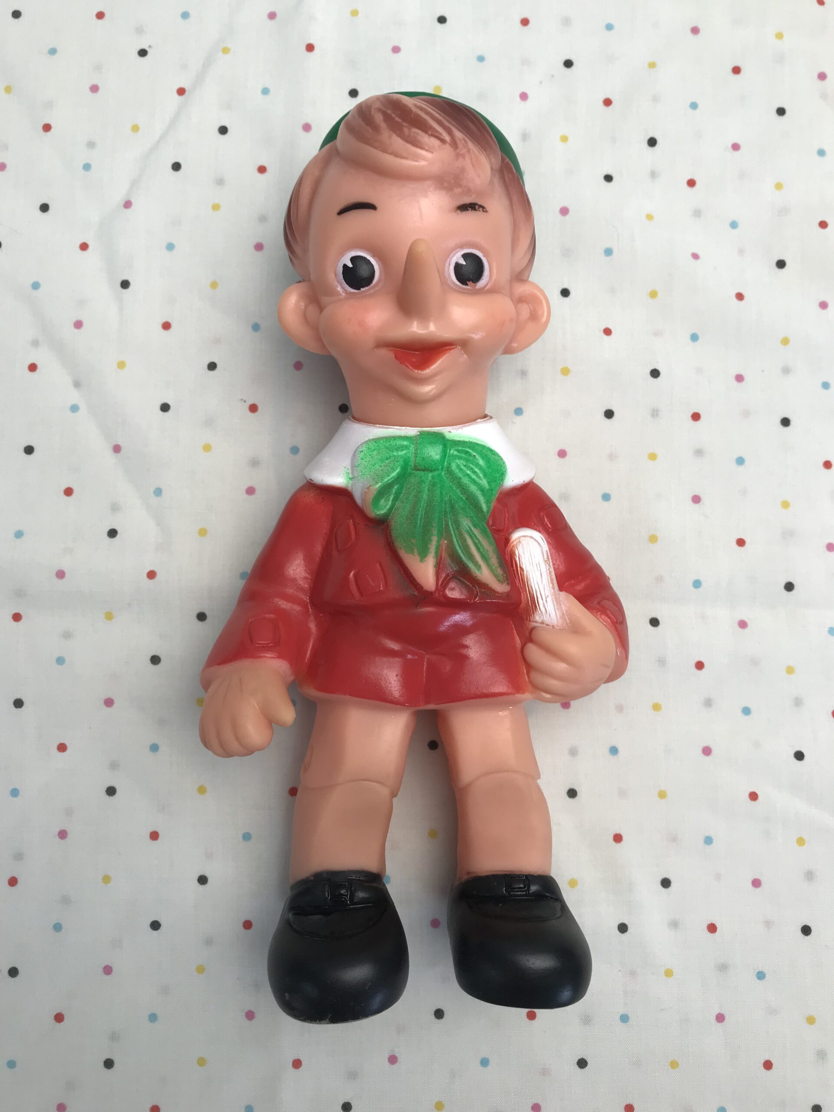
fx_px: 899
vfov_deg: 63.4
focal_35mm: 28
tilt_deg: -83.7
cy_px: 556
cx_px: 417
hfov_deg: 49.7
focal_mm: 3.99
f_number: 1.8
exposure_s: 1/50
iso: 25
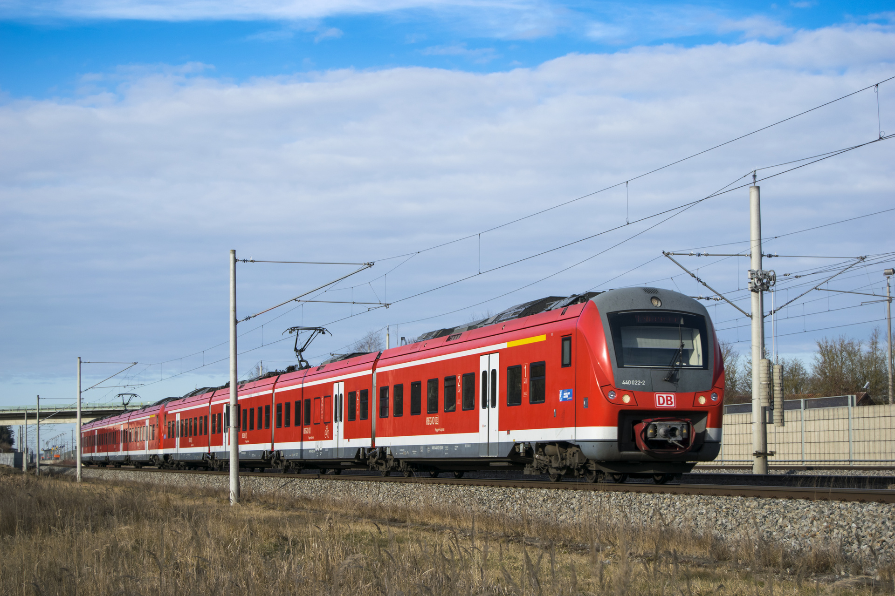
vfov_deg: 18.2
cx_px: 448
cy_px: 298
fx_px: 1864
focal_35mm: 75
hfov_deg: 27.0
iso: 100
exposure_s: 1/800
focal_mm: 50
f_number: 5.6
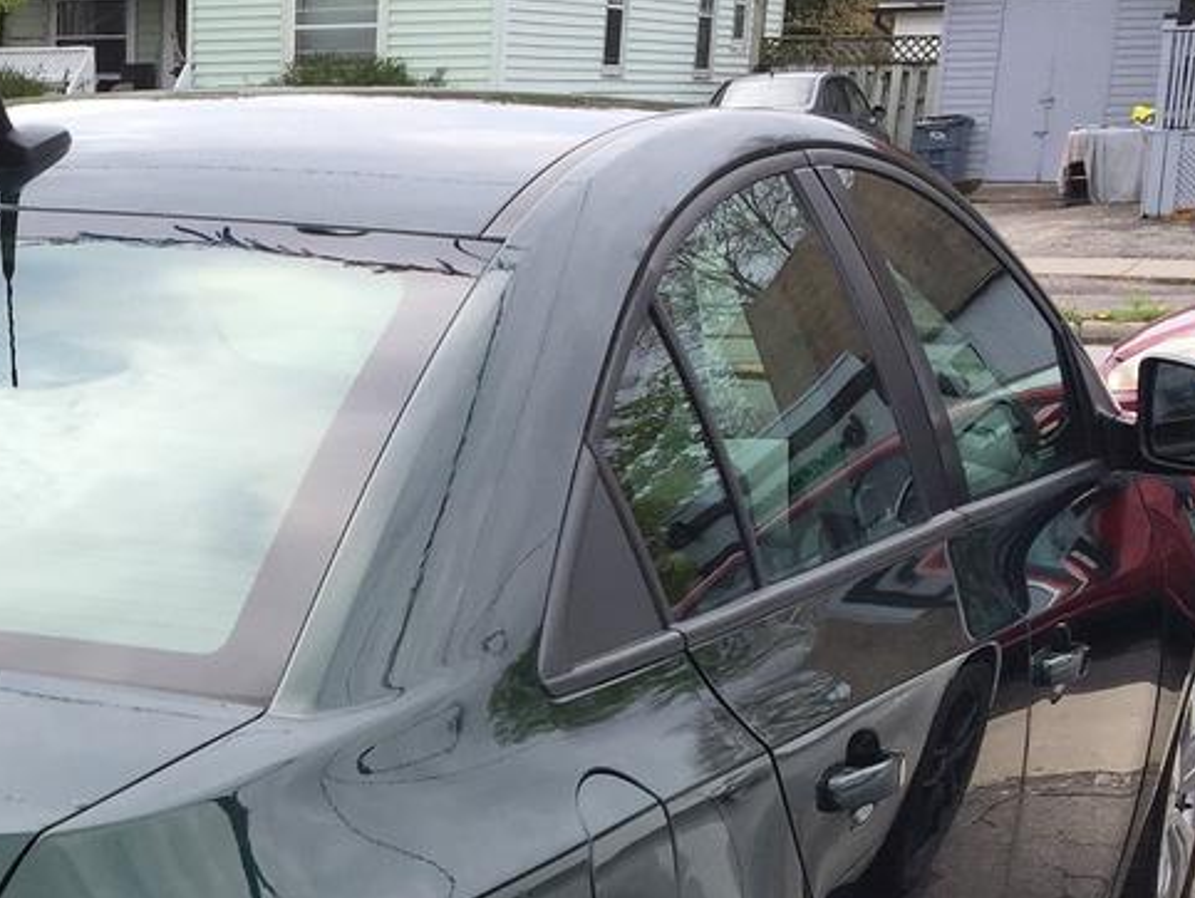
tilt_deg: -18.6
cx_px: -40
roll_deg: +1.2
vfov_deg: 18.4
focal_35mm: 77
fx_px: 2659
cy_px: 985
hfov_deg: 24.0
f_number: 2.2
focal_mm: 4.15
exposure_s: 1/824
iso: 32
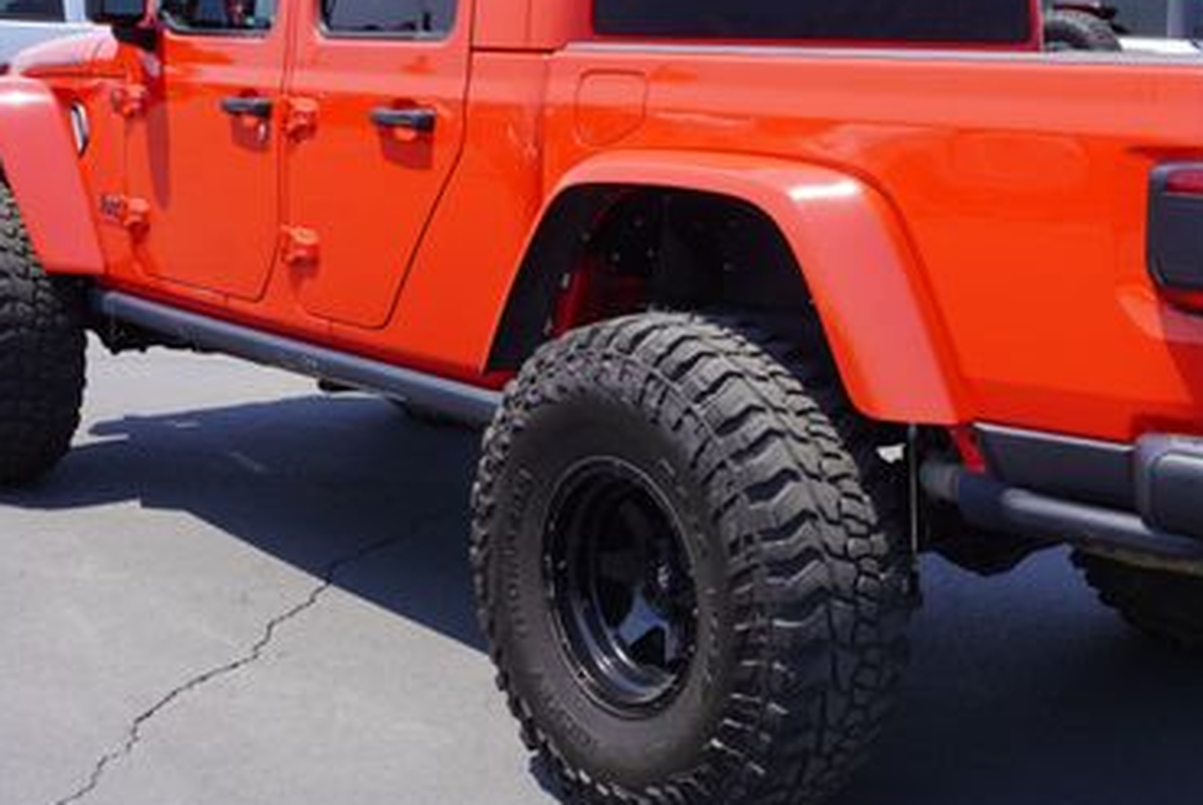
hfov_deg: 33.1
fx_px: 2003
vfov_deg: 22.7
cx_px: 802
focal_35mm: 60
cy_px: 345
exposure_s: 1/125
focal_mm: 23
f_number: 9
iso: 100
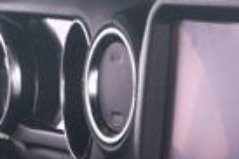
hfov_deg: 6.8
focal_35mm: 292
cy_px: 267
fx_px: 1936
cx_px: 464
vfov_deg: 4.7
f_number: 3.8
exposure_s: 1/160
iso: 100
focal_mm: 26
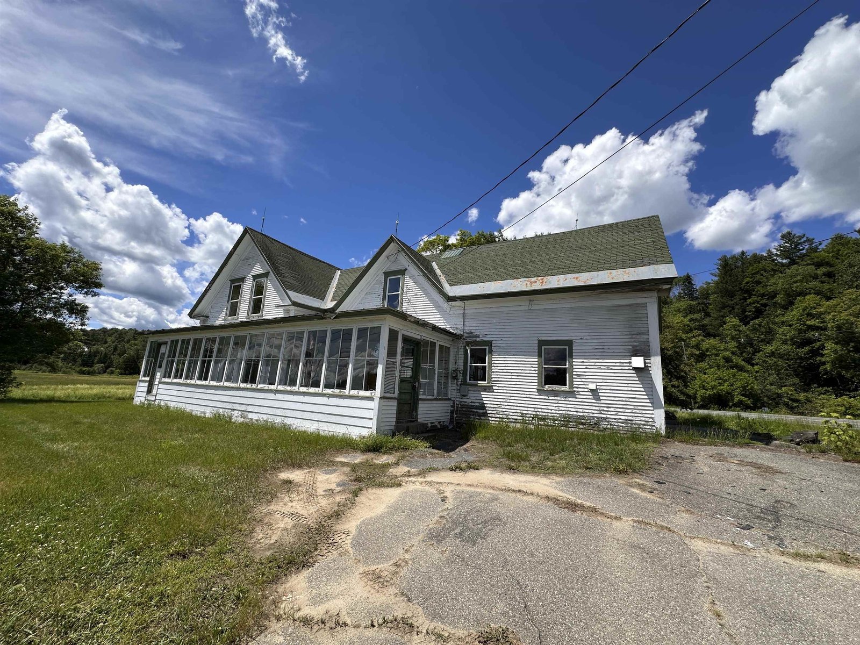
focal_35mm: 14
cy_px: 322
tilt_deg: +11.5
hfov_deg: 102.1
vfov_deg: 85.7
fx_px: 348
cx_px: 430
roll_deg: -3.5
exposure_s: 1/2564
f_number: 2.2
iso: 50
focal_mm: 2.22
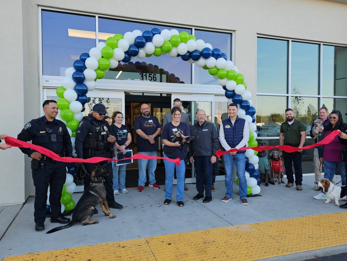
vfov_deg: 58.9
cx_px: 174
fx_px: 231
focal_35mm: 23
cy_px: 130
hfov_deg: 73.9
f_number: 1.7
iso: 16
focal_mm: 6.3
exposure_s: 1/120
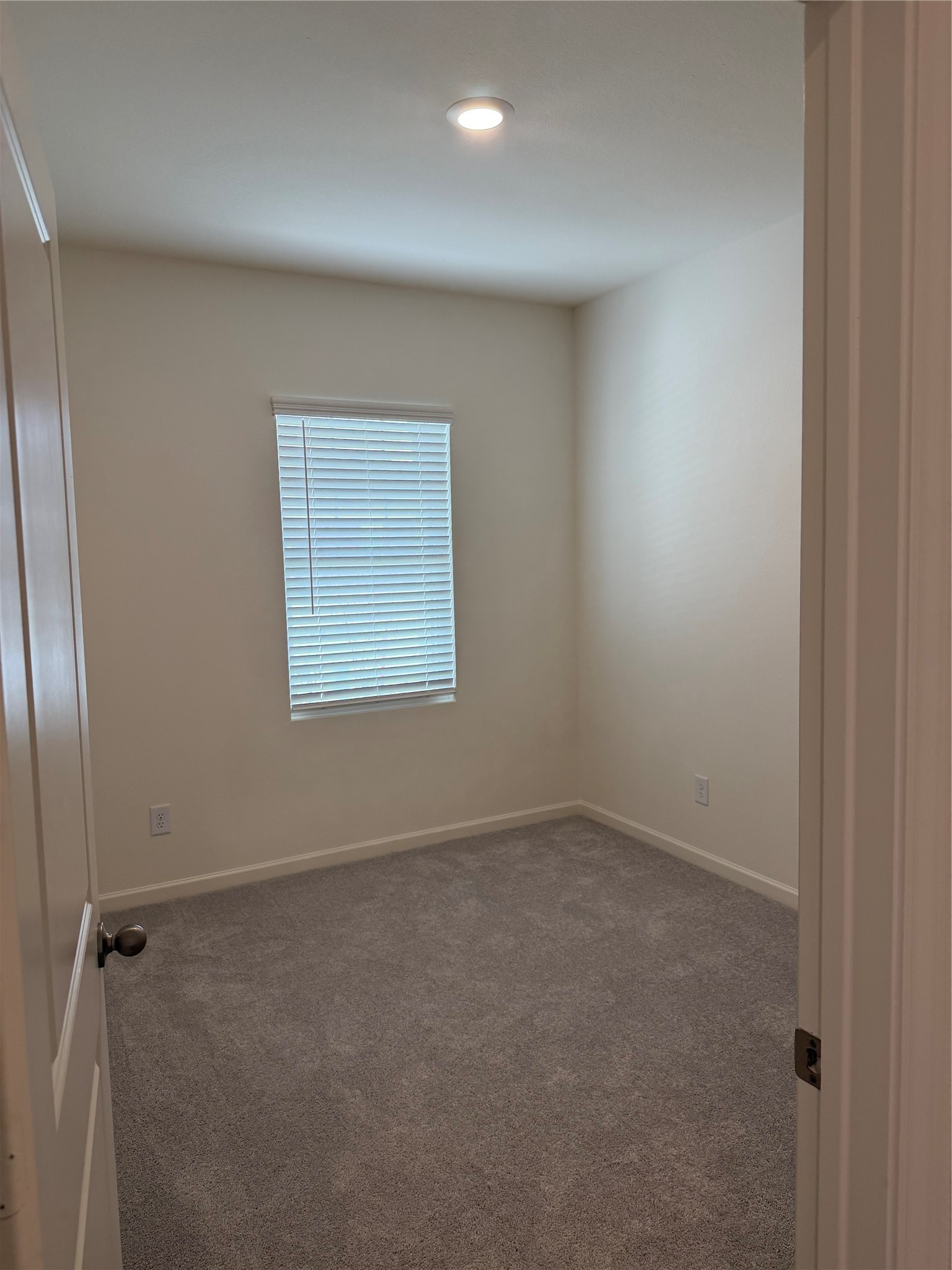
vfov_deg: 71.6
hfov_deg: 56.8
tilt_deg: -3.6
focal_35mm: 24
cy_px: 635
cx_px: 476
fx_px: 880
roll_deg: +1.6
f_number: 1.78
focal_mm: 6.76
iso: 125
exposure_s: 1/120
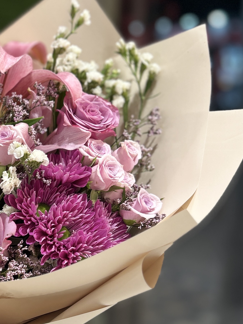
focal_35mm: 58
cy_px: 183
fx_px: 543
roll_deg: -0.5
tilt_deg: -7.6
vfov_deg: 33.2
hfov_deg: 24.1
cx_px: -4
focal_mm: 5.7
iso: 50
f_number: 1.5
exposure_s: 1/120
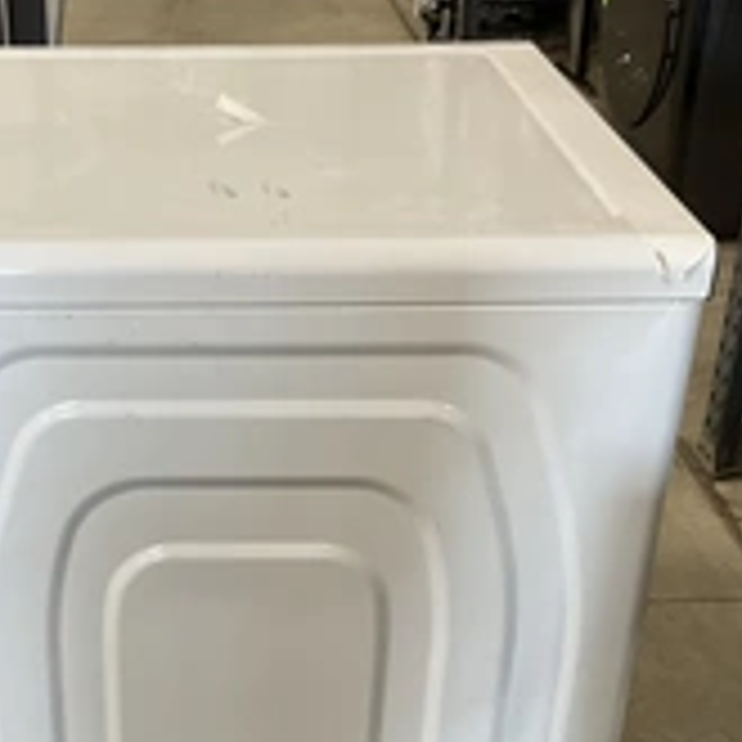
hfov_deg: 27.3
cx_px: 180
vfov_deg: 27.2
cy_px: 598
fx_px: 1504
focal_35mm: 62
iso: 64
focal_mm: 3
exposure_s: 1/60
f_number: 1.8
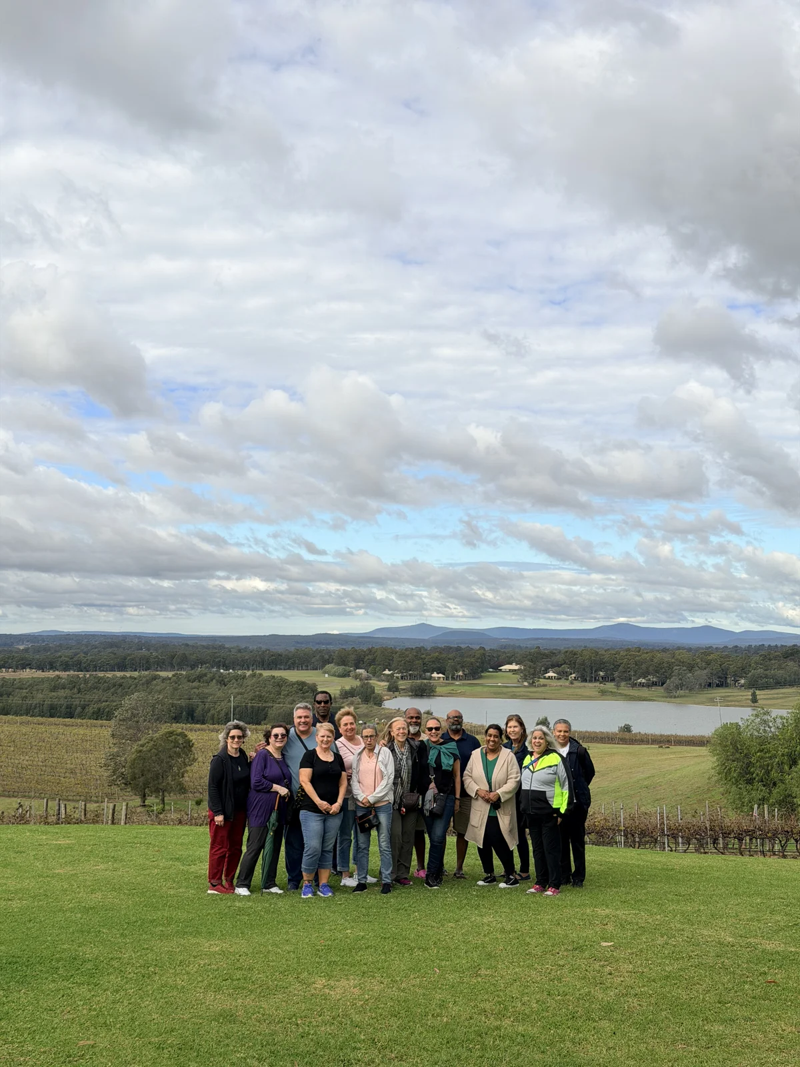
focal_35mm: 48
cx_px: 400
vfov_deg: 39.7
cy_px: 534
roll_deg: -1.8
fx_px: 1479
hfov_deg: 30.3
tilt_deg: +3.2
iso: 80
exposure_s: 1/3226
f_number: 1.78
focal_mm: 6.76
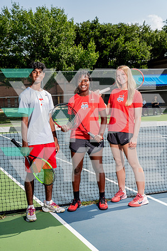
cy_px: 126
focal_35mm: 57
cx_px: 84
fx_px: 397
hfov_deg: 23.8
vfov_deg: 35.1
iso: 100
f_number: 8
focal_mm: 57
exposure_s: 1/250
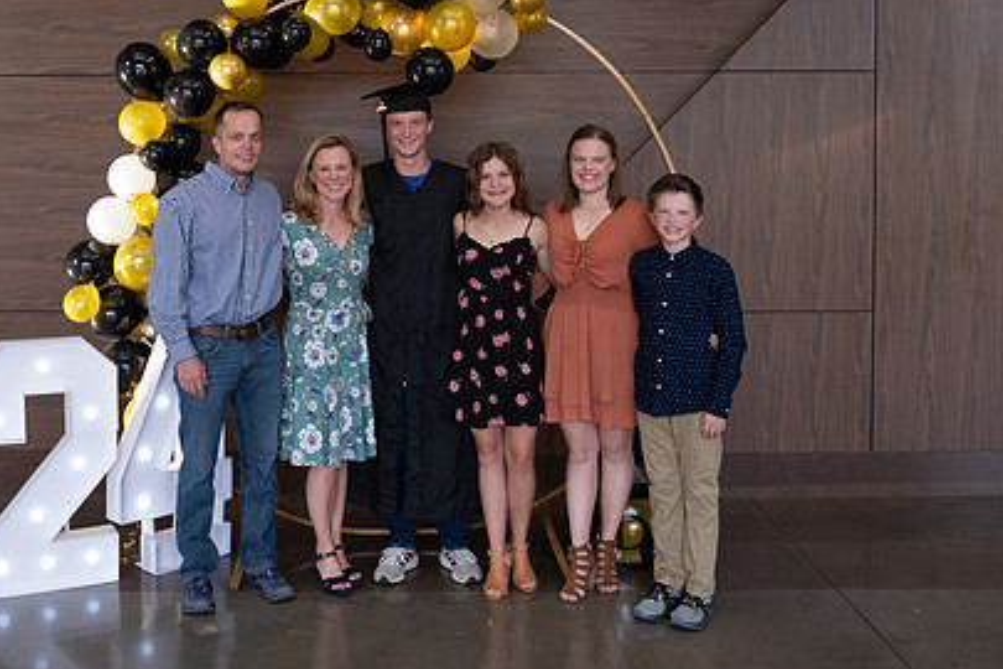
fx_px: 1198
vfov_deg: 30.8
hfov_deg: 45.3
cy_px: 197
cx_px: 421
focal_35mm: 43
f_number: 4
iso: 1600
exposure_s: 1/200
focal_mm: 30
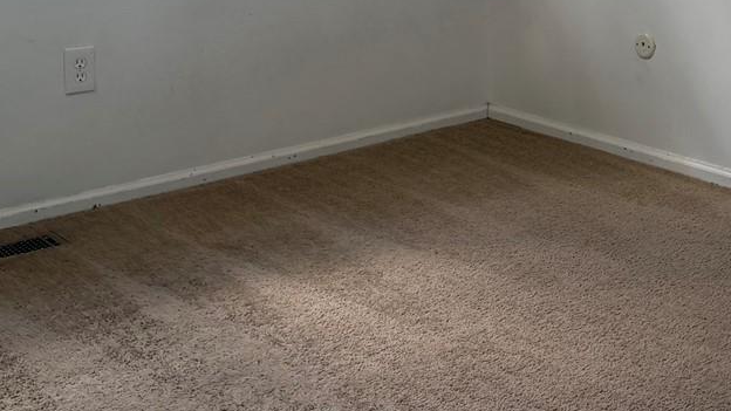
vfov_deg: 17.4
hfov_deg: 31.0
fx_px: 1299
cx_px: 525
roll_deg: -1.1
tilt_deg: -6.3
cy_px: -41
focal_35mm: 67
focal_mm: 6.76
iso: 125
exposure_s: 1/228
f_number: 1.78
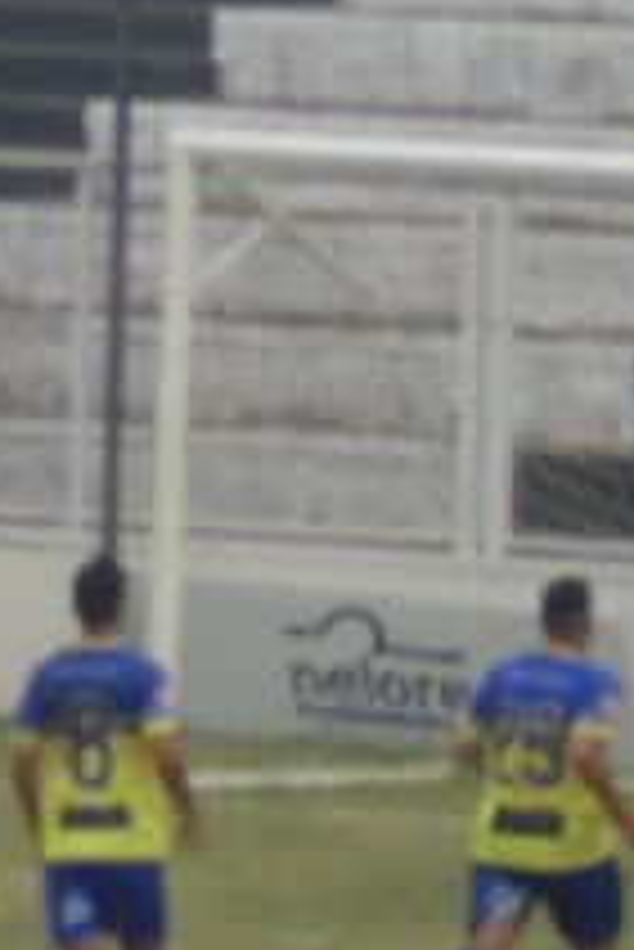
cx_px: 1043
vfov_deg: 4.3
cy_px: 430
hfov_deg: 2.9
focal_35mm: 477
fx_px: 12579
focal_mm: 32.1
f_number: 5.1
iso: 80
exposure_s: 1/250
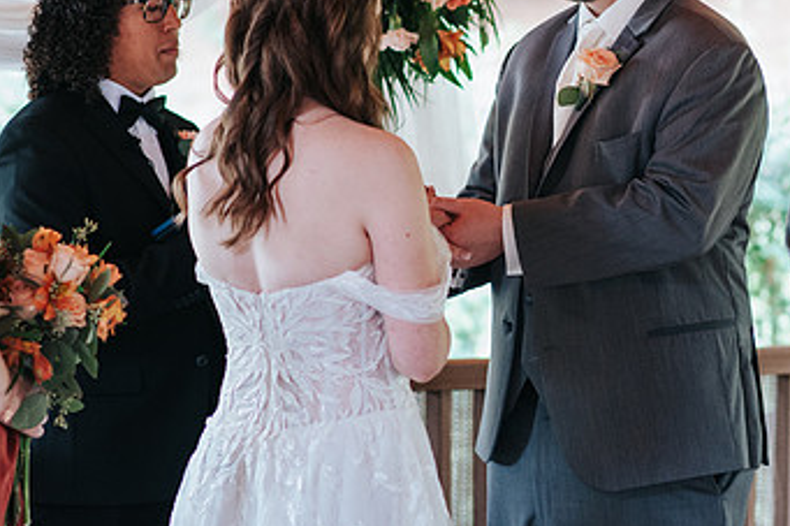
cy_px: 133
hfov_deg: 9.5
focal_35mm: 217
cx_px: 607
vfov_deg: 6.3
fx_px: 4759
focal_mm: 85
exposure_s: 1/250
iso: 800
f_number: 2.8
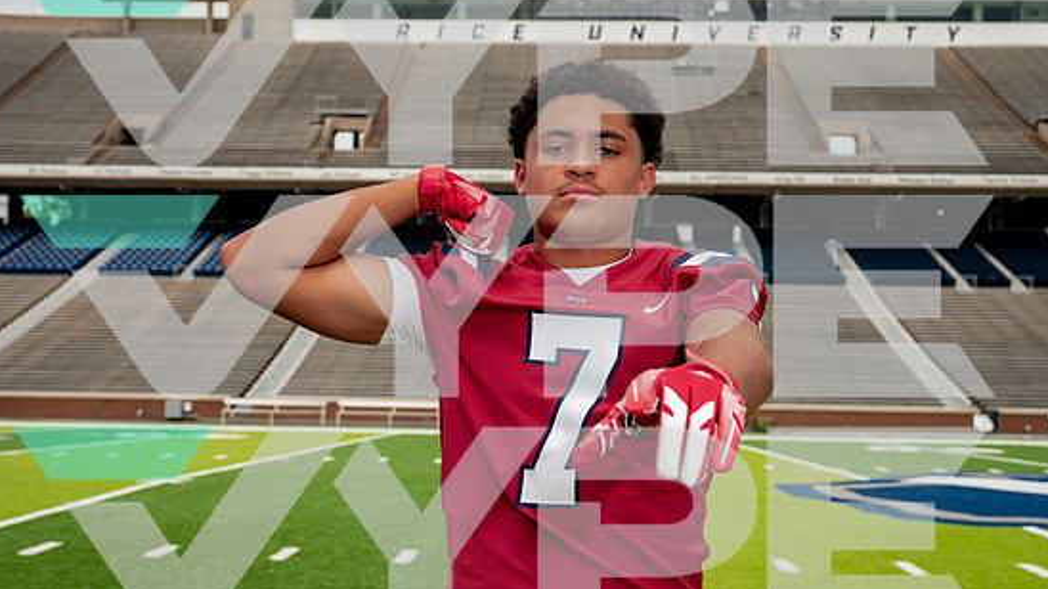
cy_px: 297
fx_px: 1361
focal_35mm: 49
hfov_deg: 42.1
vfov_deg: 24.4
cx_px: 507
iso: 100
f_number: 5
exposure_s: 1/640
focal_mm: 37
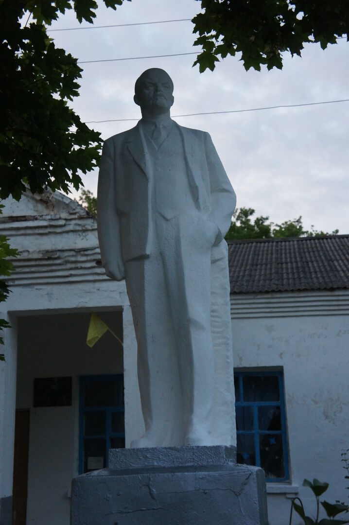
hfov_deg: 22.6
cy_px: 262
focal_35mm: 60
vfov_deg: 33.4
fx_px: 874
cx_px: 174
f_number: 4.5
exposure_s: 1/80
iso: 1600
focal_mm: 40
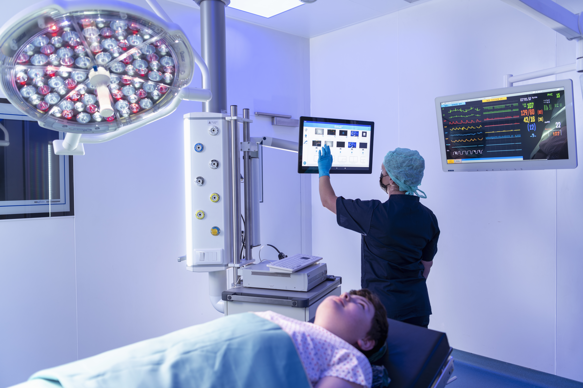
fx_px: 502
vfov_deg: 42.3
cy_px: 194
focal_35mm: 31
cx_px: 292
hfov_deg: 60.3
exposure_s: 1/10
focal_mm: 31
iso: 50
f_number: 2.8
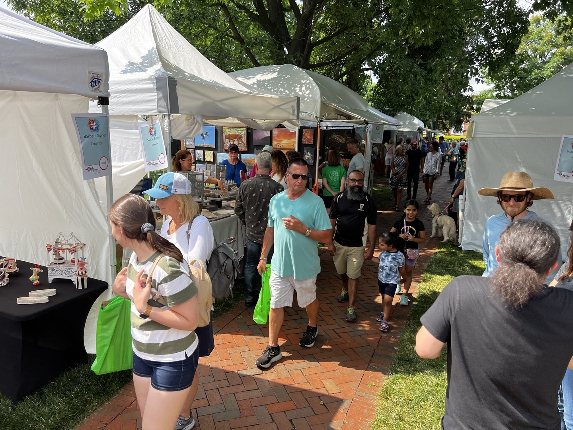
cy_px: 215
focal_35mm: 26
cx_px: 286
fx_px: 430
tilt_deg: -11.8
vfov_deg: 53.1
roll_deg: -1.5
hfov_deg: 67.3
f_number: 1.5
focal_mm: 5.7
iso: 50
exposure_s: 1/1171
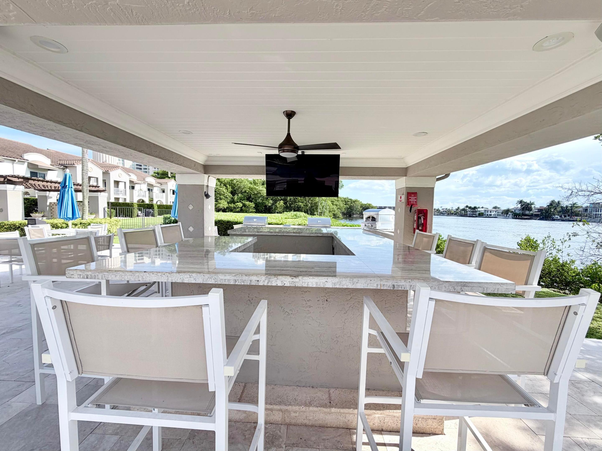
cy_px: 226
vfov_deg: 85.7
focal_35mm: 14
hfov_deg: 102.1
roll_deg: +0.0
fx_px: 243
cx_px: 301
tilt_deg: -2.7
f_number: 2.2
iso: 32
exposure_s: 1/770
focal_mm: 2.22
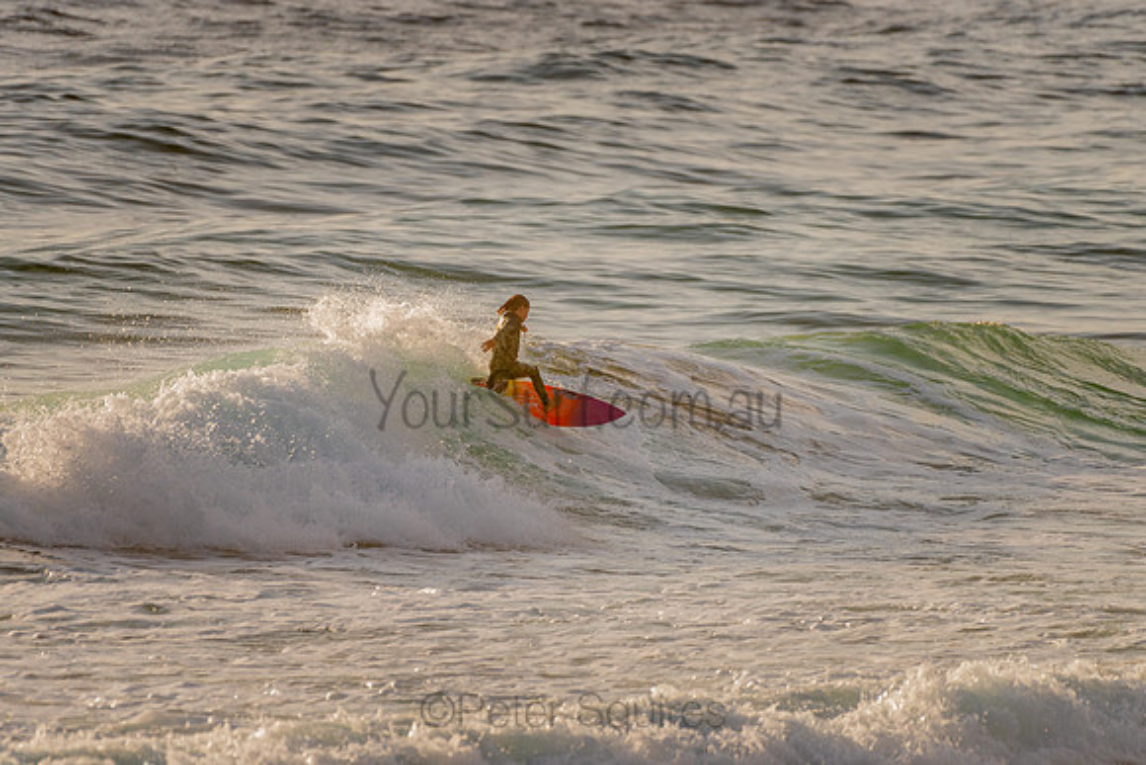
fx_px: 19514
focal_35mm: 613
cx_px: 559
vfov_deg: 2.2
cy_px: 371
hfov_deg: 3.4
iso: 160
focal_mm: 500
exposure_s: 1/2000
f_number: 5.6
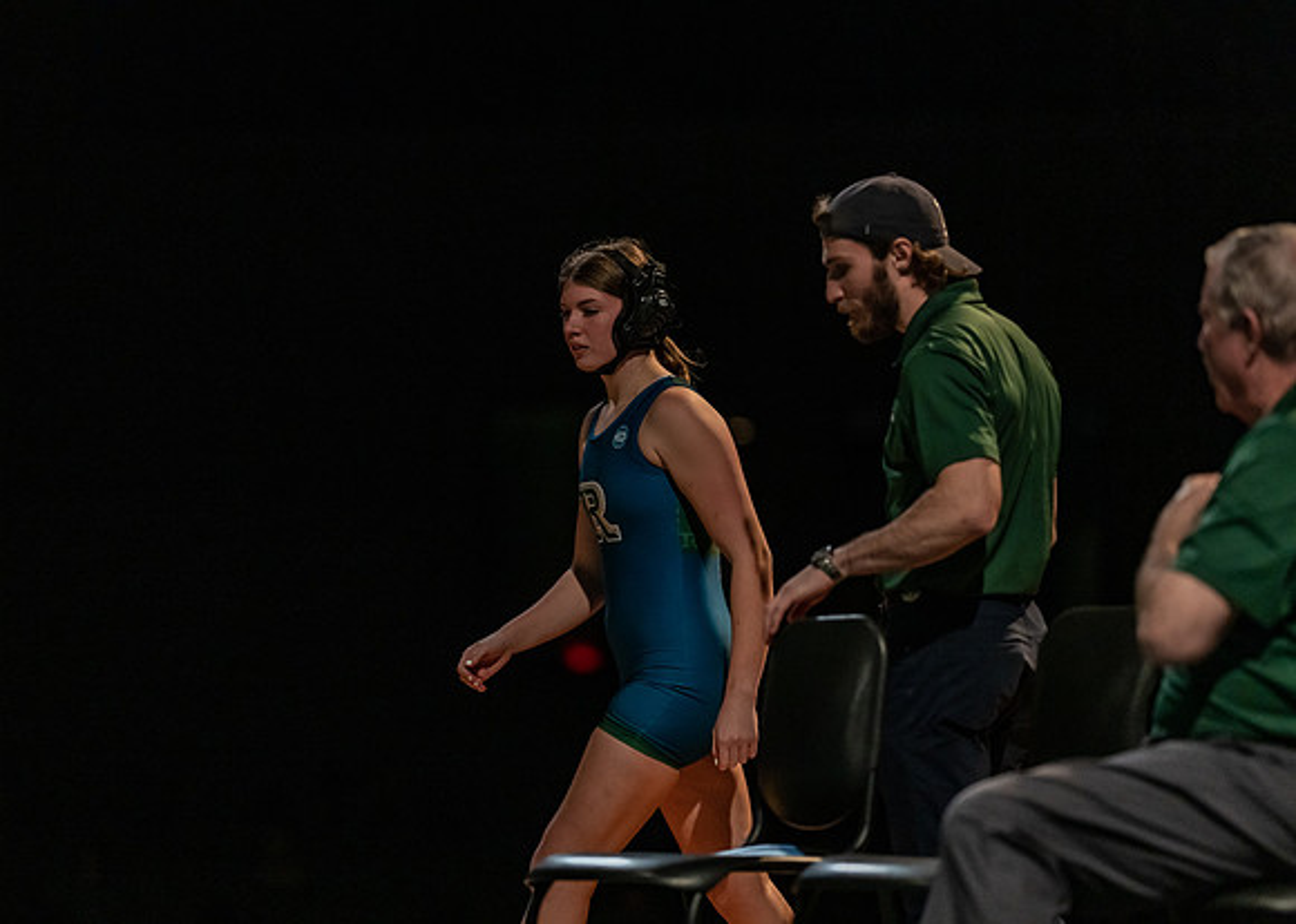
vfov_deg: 10.2
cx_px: 648
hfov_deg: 14.2
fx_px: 5206
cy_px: 462
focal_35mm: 141
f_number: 1.8
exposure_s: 1/1000
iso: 2500
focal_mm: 135
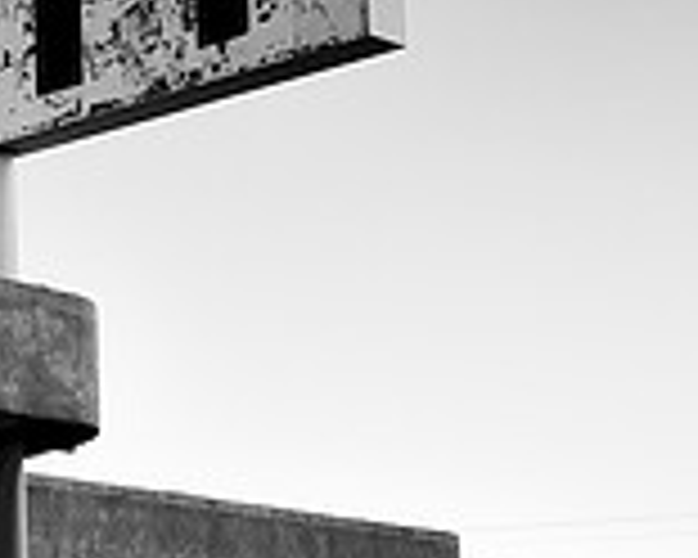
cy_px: 650
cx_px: -500
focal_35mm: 116
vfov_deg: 13.0
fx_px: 2396
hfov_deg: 14.8
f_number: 5.6
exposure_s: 1/100
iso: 200
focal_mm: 22
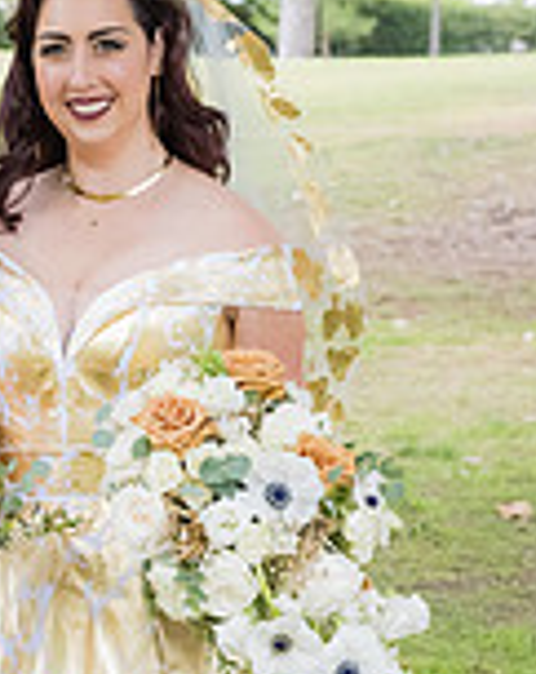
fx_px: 3322
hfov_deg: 9.2
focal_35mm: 167
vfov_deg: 11.5
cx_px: -18
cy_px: 568
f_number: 5.6
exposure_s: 1/640
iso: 1250
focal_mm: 60
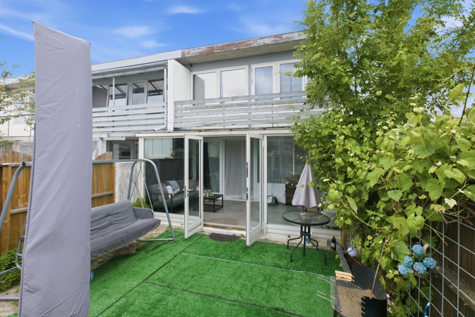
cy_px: 153
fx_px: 211
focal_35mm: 16
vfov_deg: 73.7
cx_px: 238
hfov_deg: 96.7
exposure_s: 1/200
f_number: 8
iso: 200
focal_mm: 10
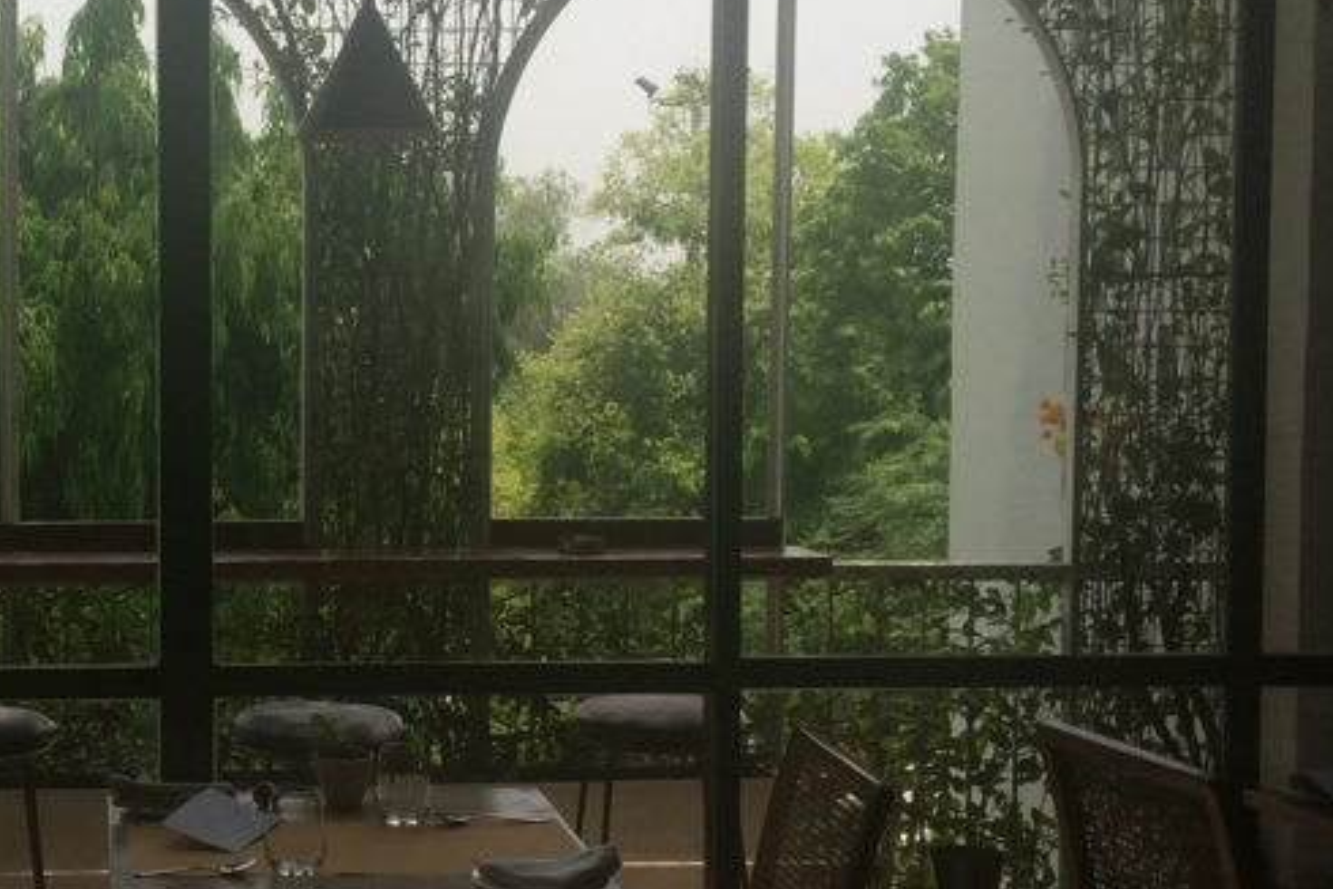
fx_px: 2333
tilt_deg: -4.1
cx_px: 57
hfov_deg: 30.1
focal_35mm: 63
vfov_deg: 21.6
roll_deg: +0.3
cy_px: 435
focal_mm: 4.15
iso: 32
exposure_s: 1/1080
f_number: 2.2
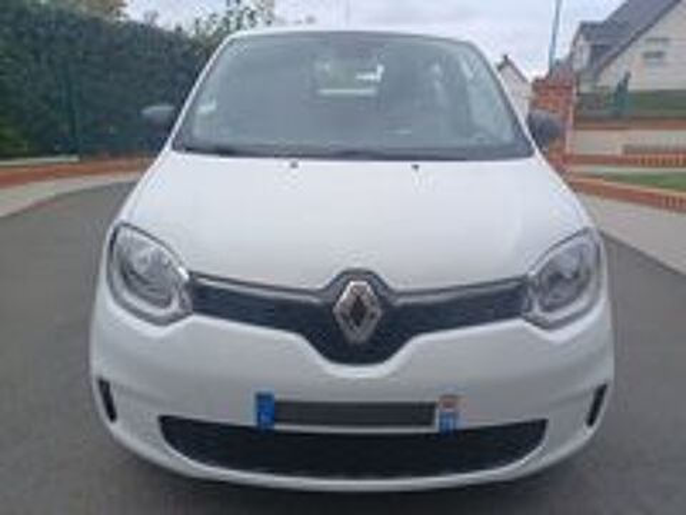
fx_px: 495
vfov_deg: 54.9
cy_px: 258
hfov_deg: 69.4
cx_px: 343
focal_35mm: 25
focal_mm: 4.6
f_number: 1.8
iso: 40
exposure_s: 1/100
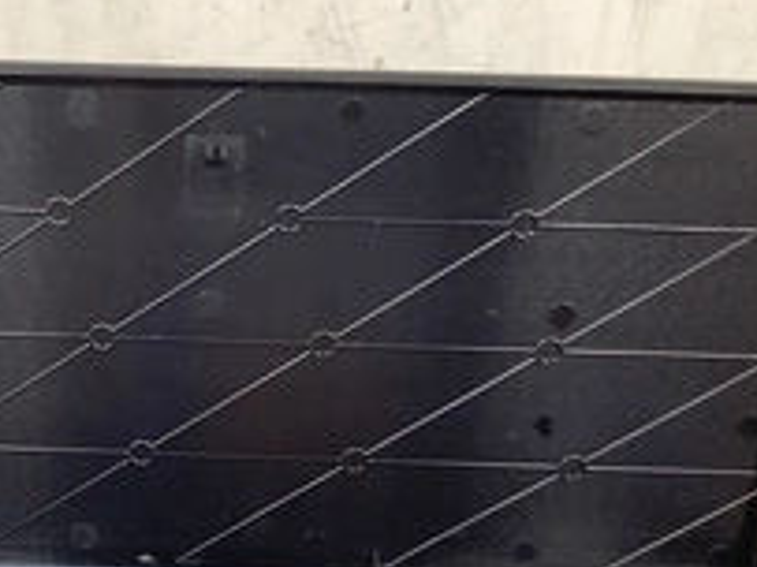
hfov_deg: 30.9
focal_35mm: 61
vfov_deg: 23.5
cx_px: 145
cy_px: 481
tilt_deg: -44.1
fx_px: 1333
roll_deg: -0.4
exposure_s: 1/60
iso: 64
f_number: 2.4
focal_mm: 3.3
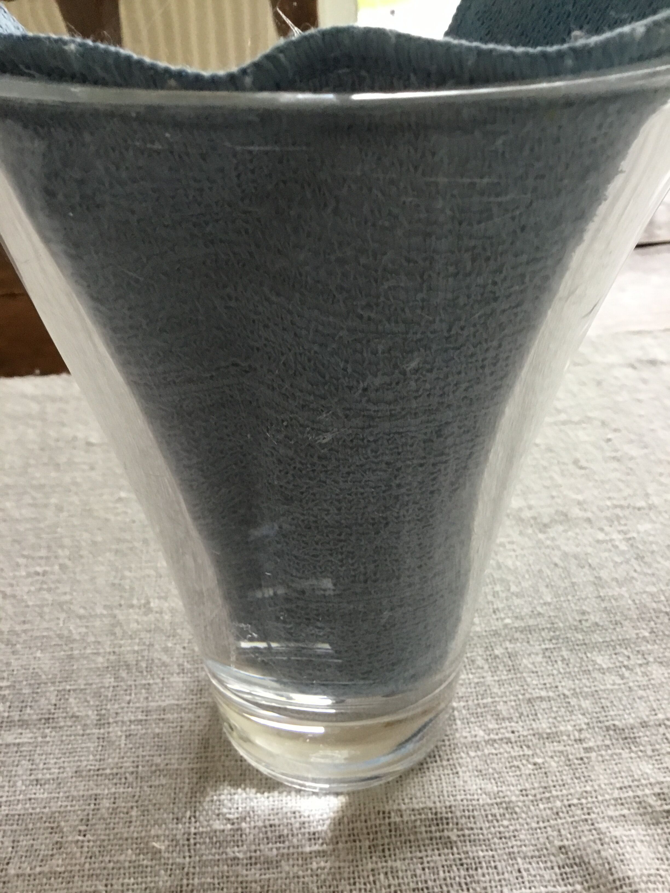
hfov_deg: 45.4
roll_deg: +3.5
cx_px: 335
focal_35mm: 31
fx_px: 800
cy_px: 446
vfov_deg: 58.4
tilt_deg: -37.5
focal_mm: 3.3
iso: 200
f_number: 2.4
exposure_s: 1/33
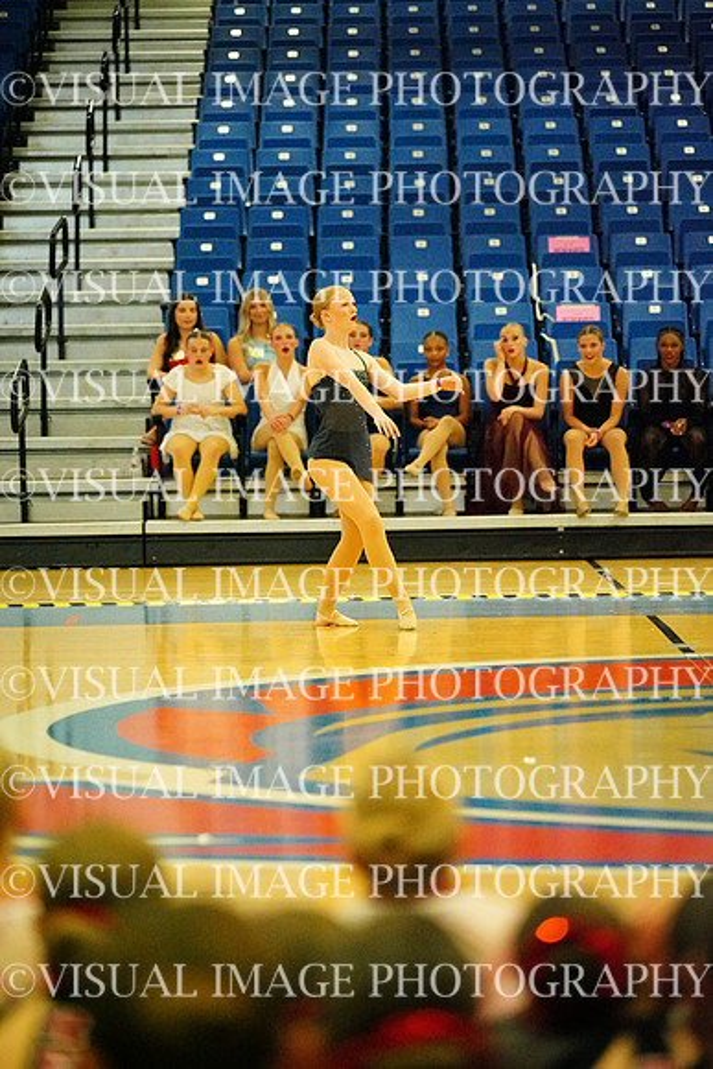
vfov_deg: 13.7
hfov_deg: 9.2
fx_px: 4453
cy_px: 534
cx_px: 356
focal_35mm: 150
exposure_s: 1/1600
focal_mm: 150
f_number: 2.8
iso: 25600
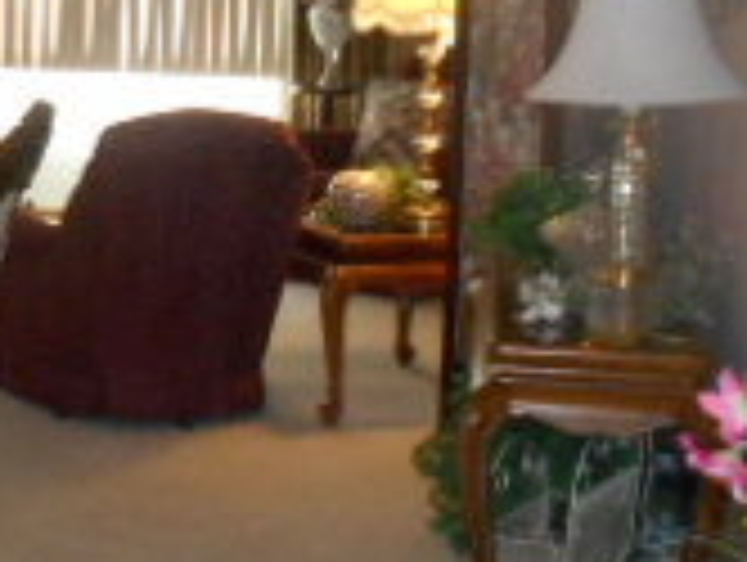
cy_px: 189
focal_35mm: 100
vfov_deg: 14.8
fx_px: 2161
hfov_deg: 18.8
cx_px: -94
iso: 500
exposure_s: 1/25
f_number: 3.4
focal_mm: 4.7
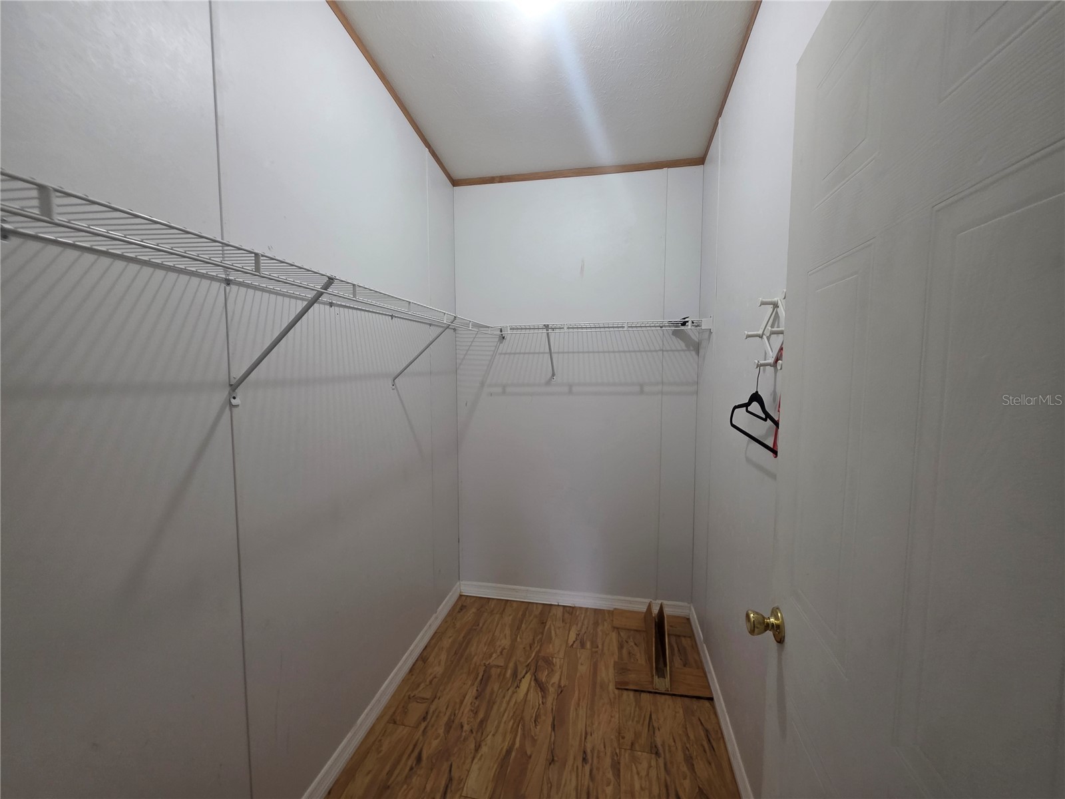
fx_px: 400
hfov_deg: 106.2
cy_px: 400
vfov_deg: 89.9
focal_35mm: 13
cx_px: 532
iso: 200
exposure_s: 1/60
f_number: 1.9
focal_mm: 2.2
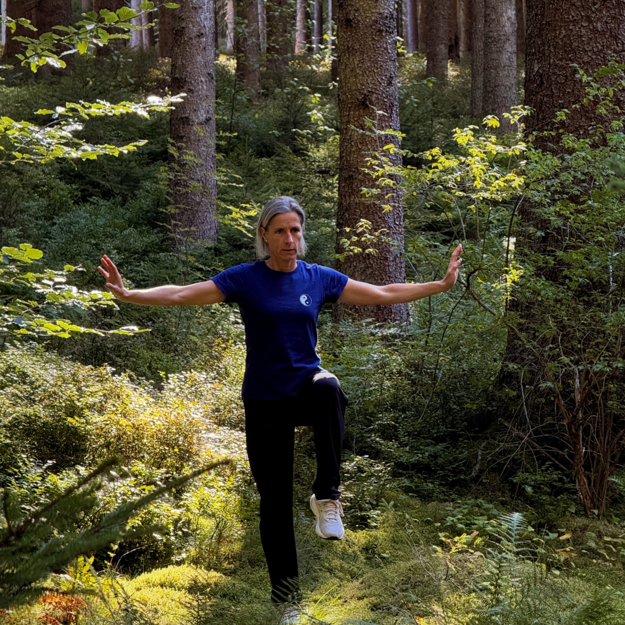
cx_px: 313
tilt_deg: -0.6
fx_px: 2901
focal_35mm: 142
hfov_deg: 12.3
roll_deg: +0.0
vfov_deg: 12.3
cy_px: 324
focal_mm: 15.66
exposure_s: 1/99
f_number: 2.8
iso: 200
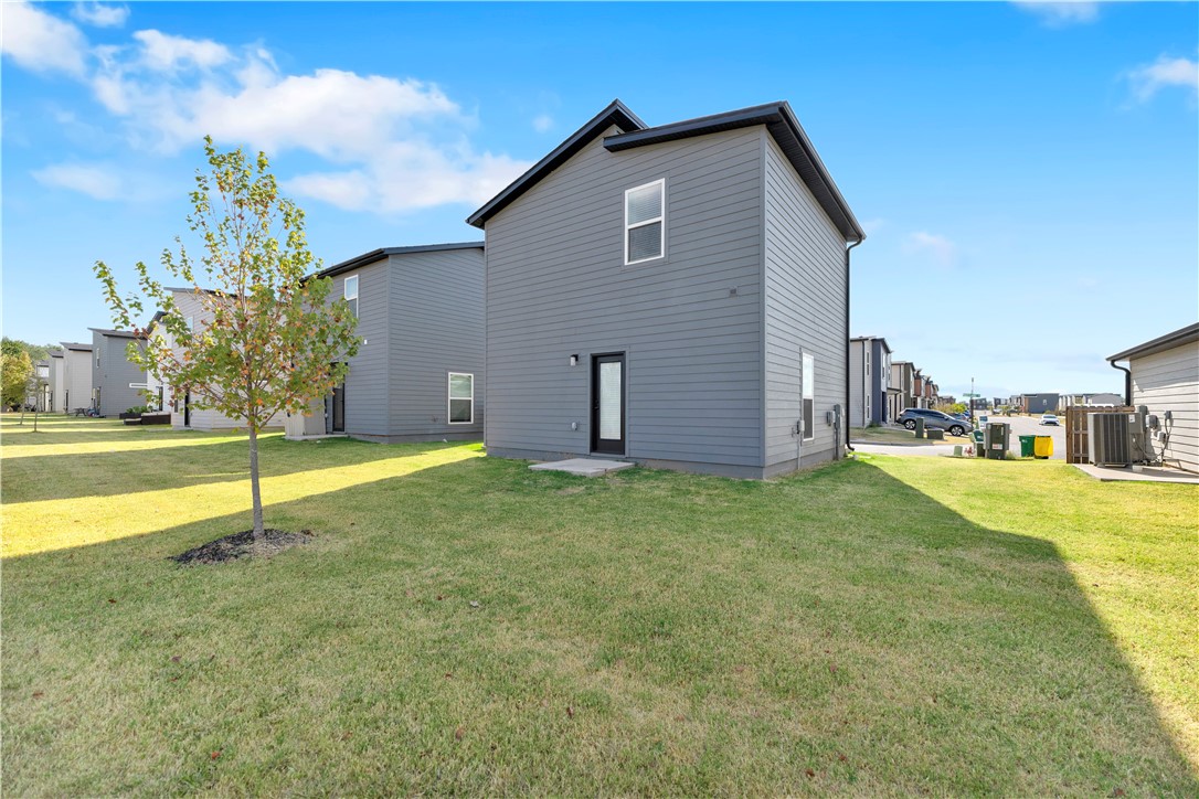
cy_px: 400
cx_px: 600
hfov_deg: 104.3
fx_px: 466
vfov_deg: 81.2
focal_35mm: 14
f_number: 2.8
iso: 250
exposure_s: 1/500
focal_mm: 14
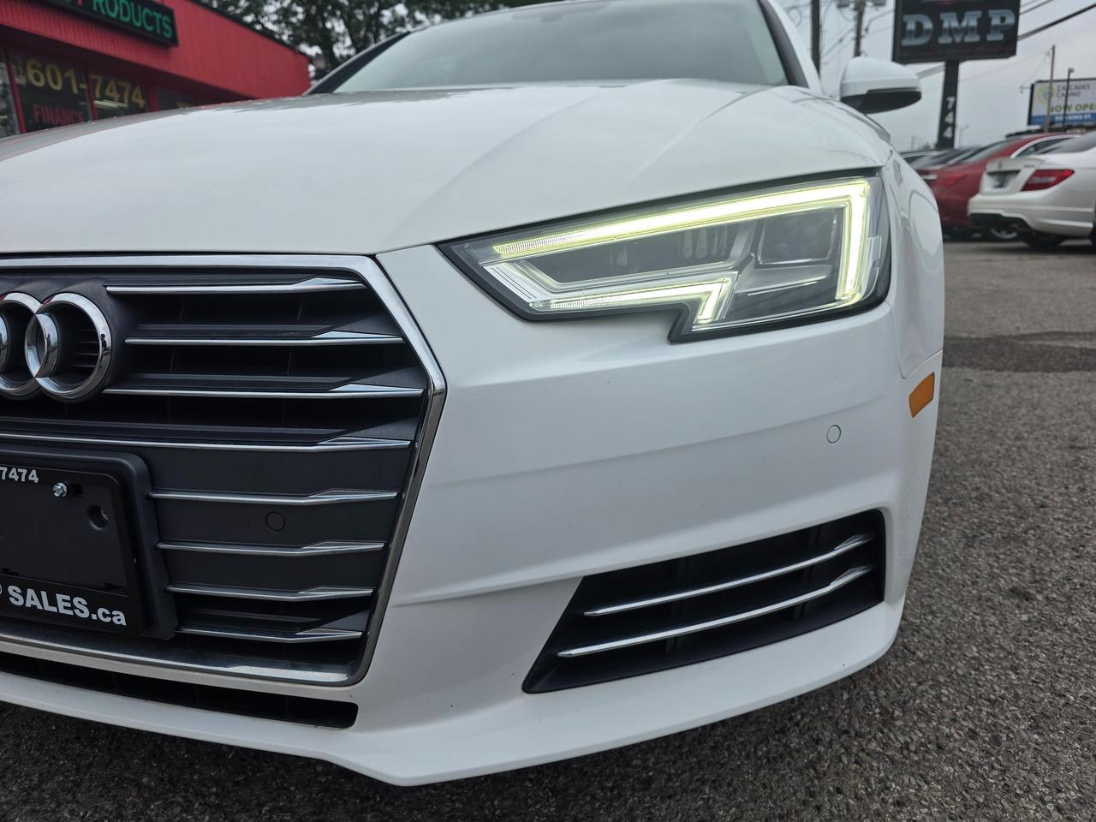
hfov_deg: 73.9
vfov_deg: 58.9
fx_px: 728
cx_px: 548
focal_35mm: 23
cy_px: 411
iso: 80
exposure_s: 1/1737
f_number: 1.7
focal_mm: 6.3
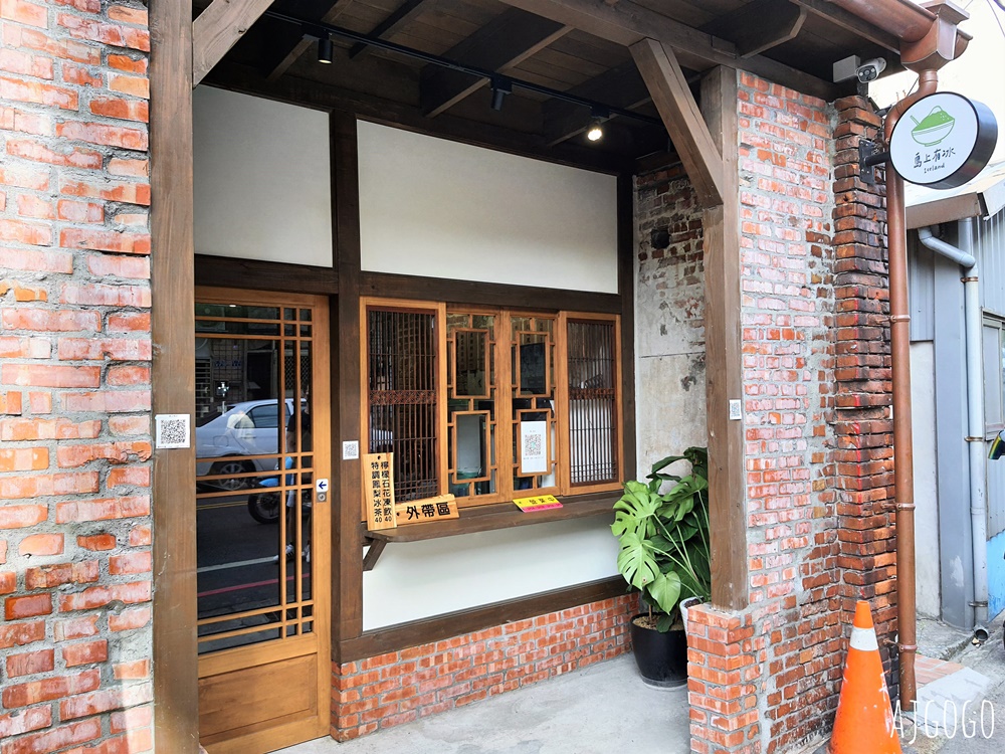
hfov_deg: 67.3
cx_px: 502
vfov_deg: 53.1
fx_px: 755
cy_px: 377
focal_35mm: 26
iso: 50
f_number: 1.7
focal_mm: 4.32
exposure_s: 1/346
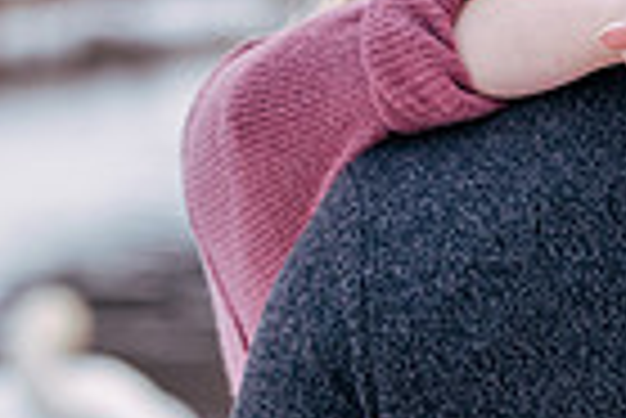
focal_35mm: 438
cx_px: 473
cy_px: 22
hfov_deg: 4.7
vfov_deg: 3.1
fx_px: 7624
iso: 250
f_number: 4
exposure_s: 1/400
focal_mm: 105
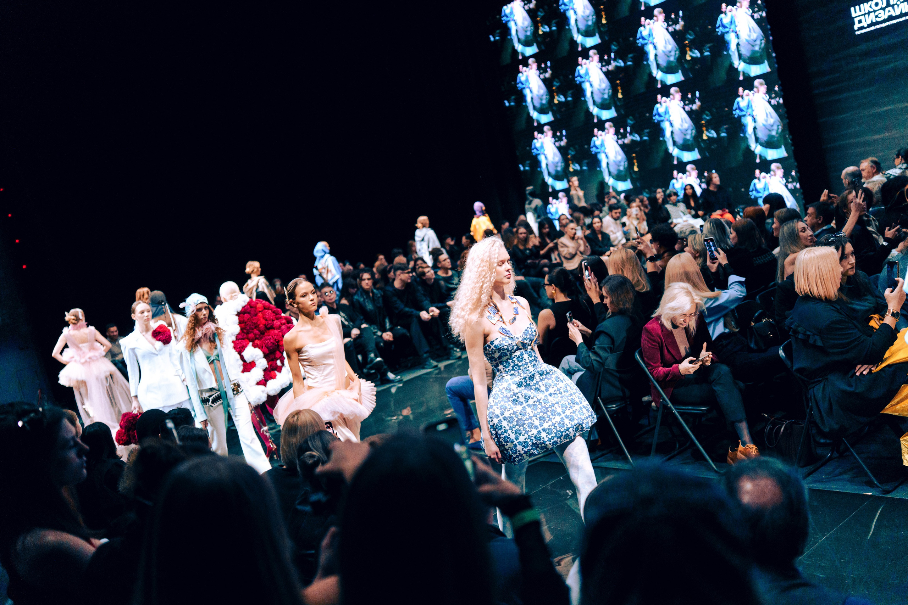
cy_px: 302
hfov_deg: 54.4
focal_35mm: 35
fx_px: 883
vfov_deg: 37.9
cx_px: 454
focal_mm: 35
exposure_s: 1/320
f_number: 2
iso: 2000
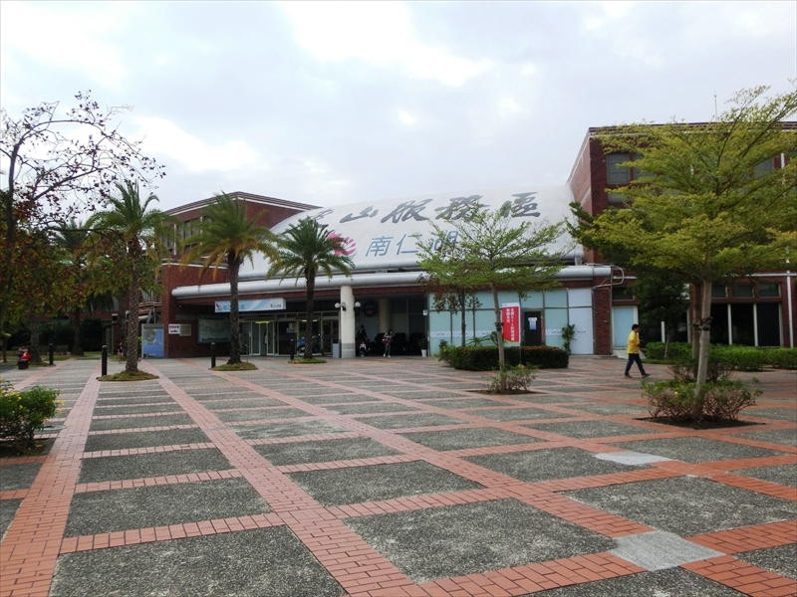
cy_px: 298
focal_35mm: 30
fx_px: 691
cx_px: 398
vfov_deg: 46.8
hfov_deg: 60.0
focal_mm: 5.36
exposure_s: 1/800
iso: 80
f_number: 3.5
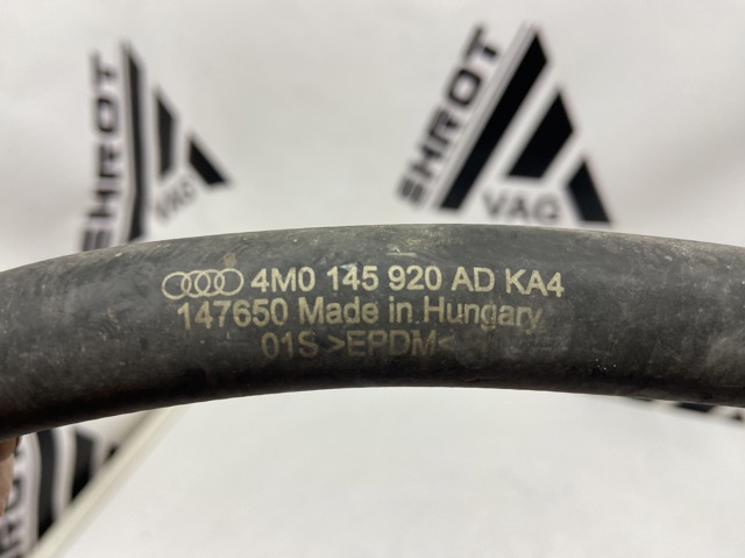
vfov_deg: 54.8
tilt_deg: -34.0
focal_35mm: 25
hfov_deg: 69.4
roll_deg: +3.8
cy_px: 279
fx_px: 538
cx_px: 372
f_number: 1.8
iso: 100
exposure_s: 1/91
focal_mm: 4.25
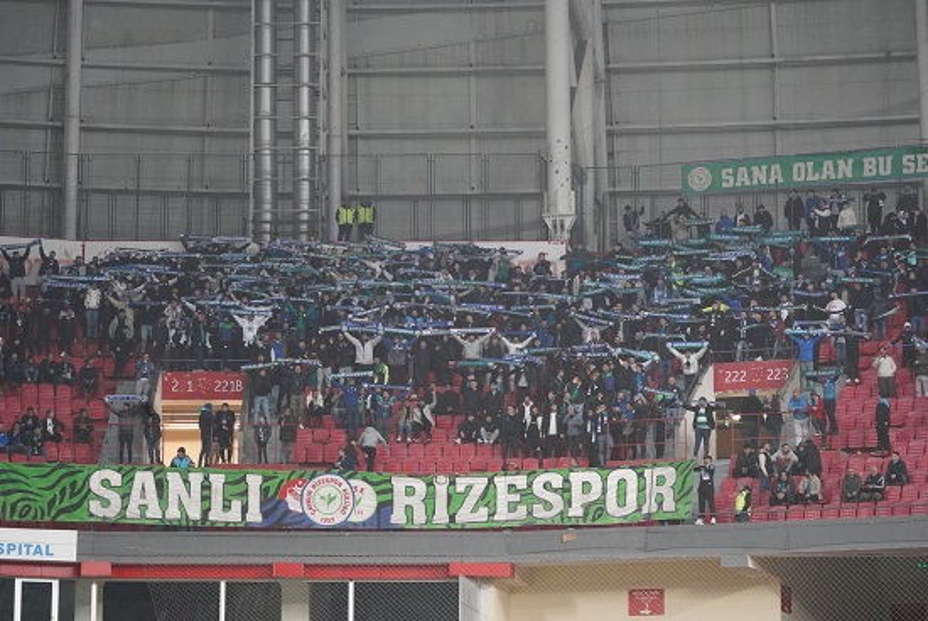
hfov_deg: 15.2
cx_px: 464
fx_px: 3484
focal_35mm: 135
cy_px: 310
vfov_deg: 10.2
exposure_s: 1/400
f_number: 5
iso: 12800
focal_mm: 135
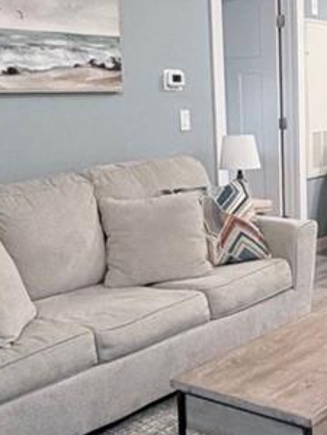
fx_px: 705
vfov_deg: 34.3
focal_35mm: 56
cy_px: 219
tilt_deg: -9.9
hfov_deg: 24.7
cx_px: 336
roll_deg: +0.3
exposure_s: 1/60
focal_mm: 2.22
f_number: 2.2
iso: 320
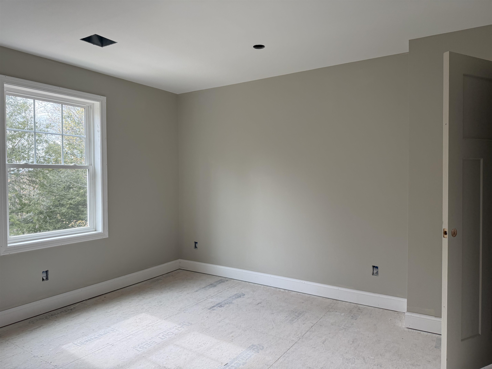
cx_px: 246
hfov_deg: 71.6
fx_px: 341
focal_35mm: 24
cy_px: 184
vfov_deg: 56.8
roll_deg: -0.2
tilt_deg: -1.8
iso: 100
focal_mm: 6.76
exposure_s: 1/235
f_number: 1.78
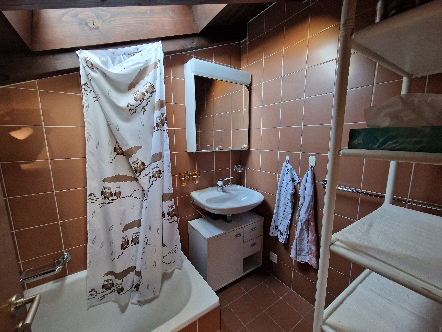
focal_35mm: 13
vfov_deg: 89.9
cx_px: 221
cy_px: 166
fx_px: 166
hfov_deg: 106.2
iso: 400
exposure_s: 1/60
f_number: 2.2
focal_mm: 2.2
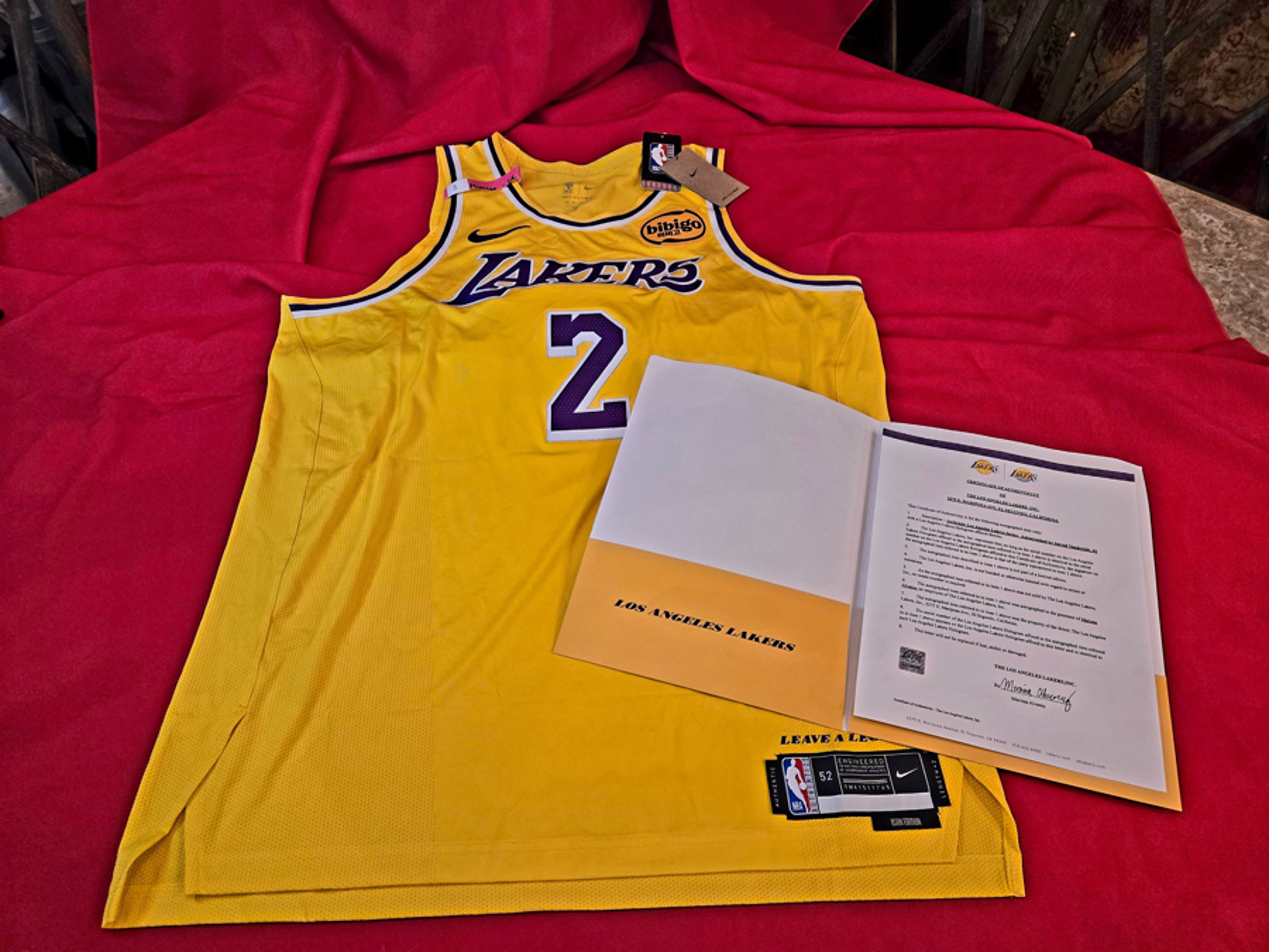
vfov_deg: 58.9
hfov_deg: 73.9
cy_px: 476
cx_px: 634
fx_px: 843
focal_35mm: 23
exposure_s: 1/120
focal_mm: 5.4
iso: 250
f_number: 1.8
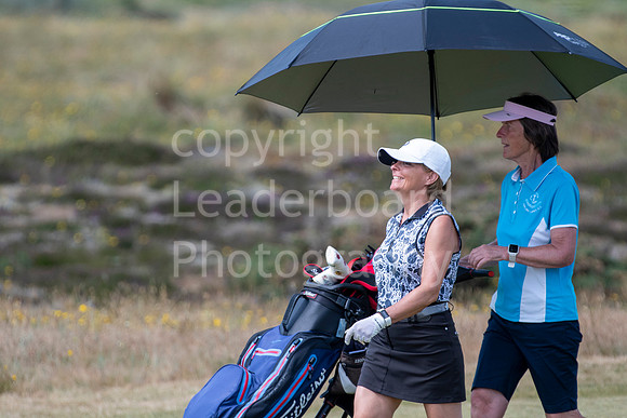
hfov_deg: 3.1
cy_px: 209
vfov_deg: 2.1
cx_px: 314
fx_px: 11497
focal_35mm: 660
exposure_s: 1/1600
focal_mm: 440
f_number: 5.6
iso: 500
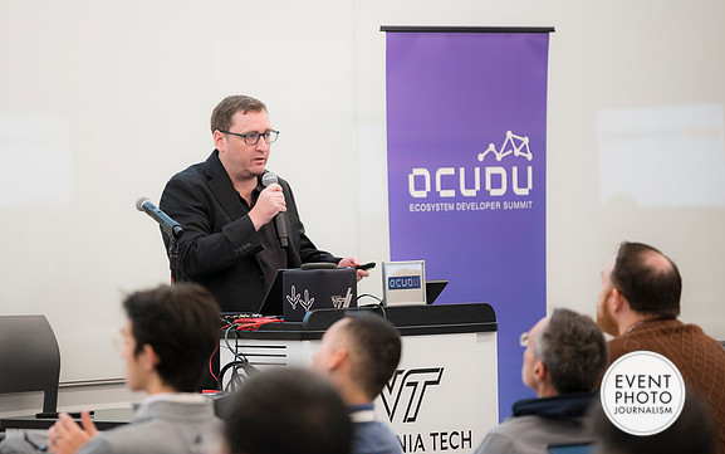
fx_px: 4052
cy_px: 233
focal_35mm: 205
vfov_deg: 6.4
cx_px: 363
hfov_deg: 10.2
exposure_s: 1/160
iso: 1000
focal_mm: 200
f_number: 2.8
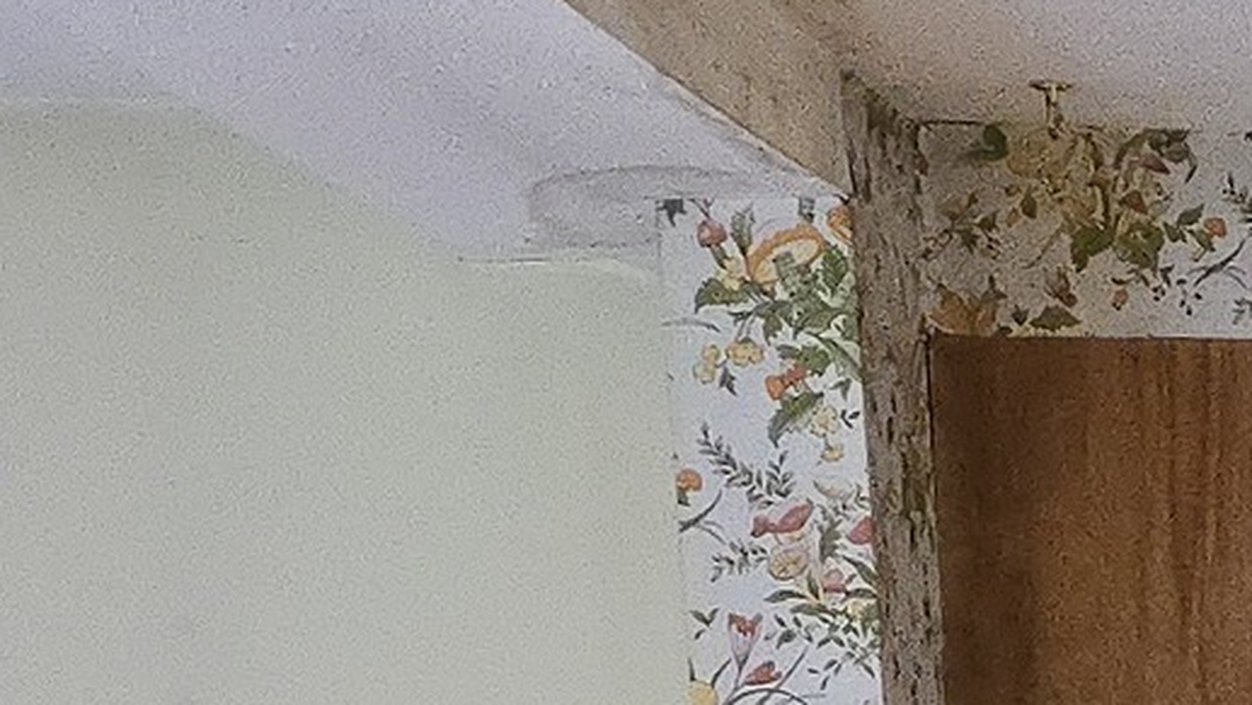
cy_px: 1853
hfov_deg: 12.8
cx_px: 2400
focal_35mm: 149
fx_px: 4947
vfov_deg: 7.5
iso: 640
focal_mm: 6.3
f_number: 1.7
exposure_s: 1/120
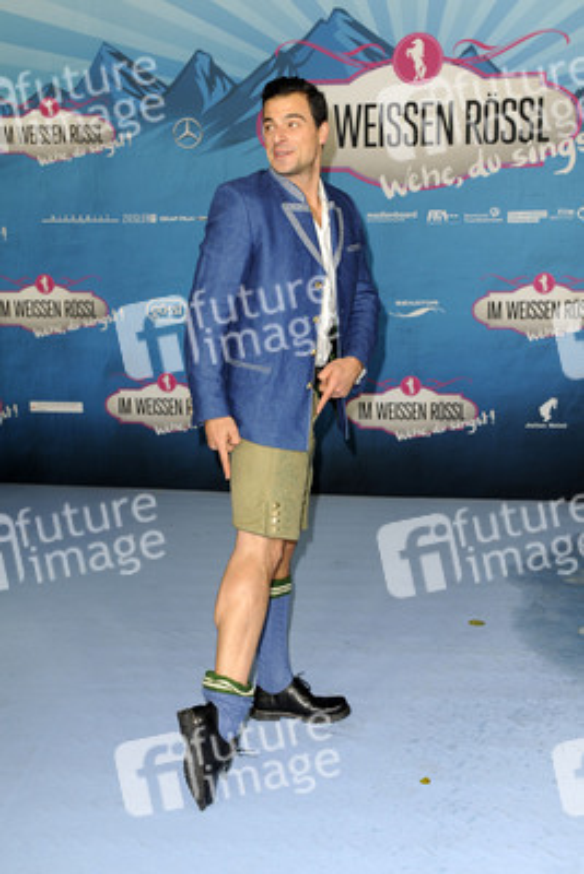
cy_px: 437
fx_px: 924
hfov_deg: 35.1
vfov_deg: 50.7
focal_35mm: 38
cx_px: 292
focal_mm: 38
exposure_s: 1/160
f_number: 5
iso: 1000
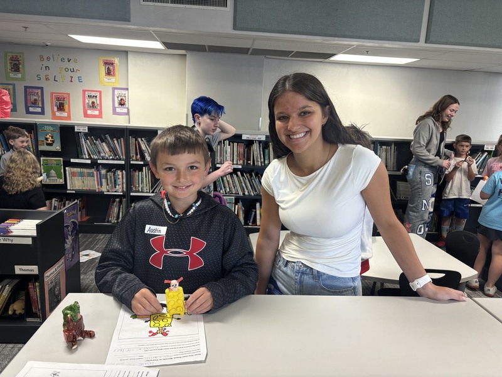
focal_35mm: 26
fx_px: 377
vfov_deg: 53.1
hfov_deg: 67.3
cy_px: 188
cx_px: 251
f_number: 1.6
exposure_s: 1/42
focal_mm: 5.96
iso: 100
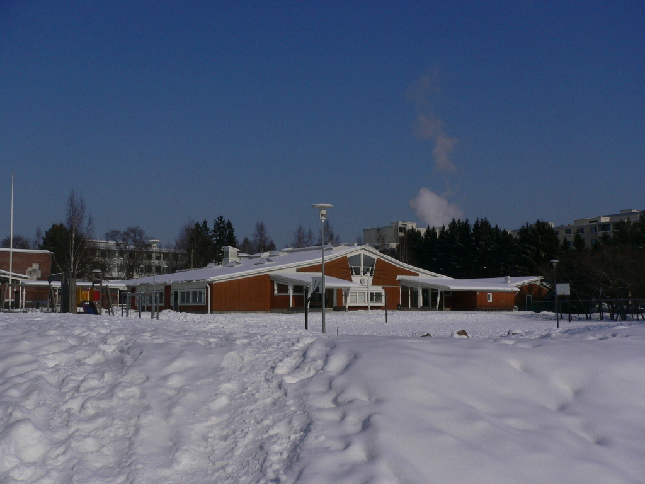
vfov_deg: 40.7
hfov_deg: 52.6
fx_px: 652
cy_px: 242
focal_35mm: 35
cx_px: 322
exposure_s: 1/1600
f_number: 5.6
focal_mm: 5.8
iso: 100
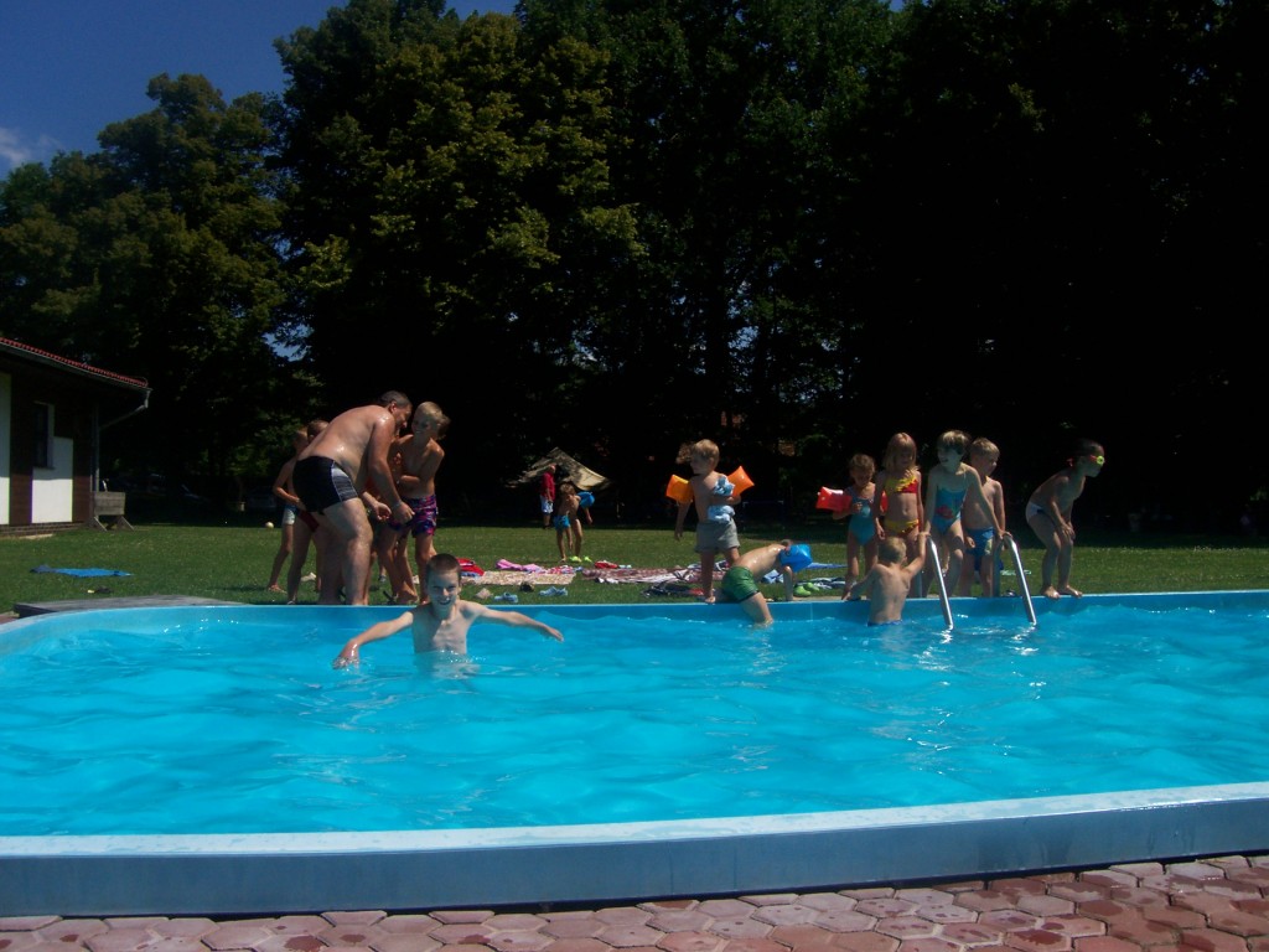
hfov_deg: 54.0
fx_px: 1246
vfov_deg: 41.8
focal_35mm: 34
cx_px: 634
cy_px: 476
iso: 80
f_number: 5.1
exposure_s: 1/695
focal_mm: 5.6
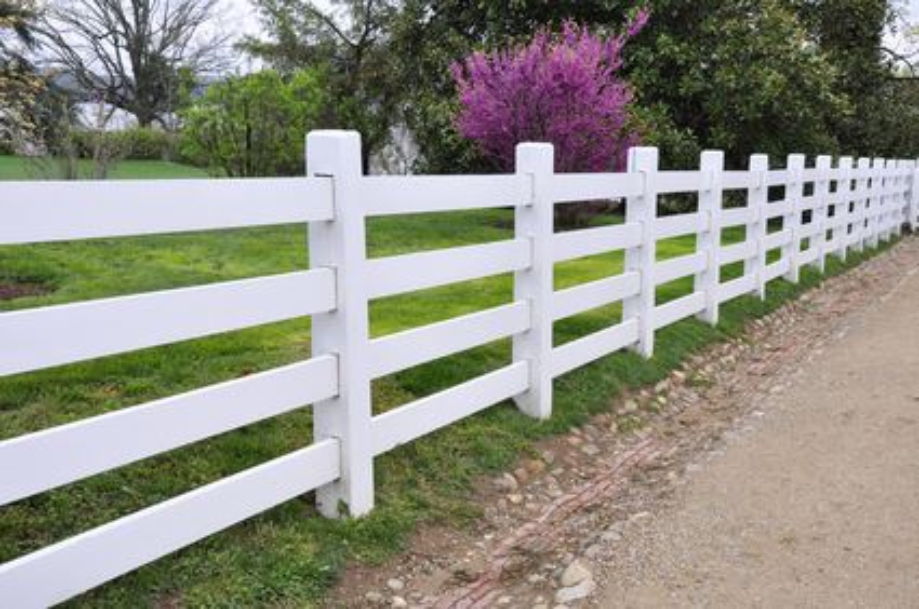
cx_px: 460
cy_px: 304
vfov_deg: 31.8
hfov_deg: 46.5
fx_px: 1071
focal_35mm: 42
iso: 640
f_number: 9
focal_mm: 28
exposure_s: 1/320
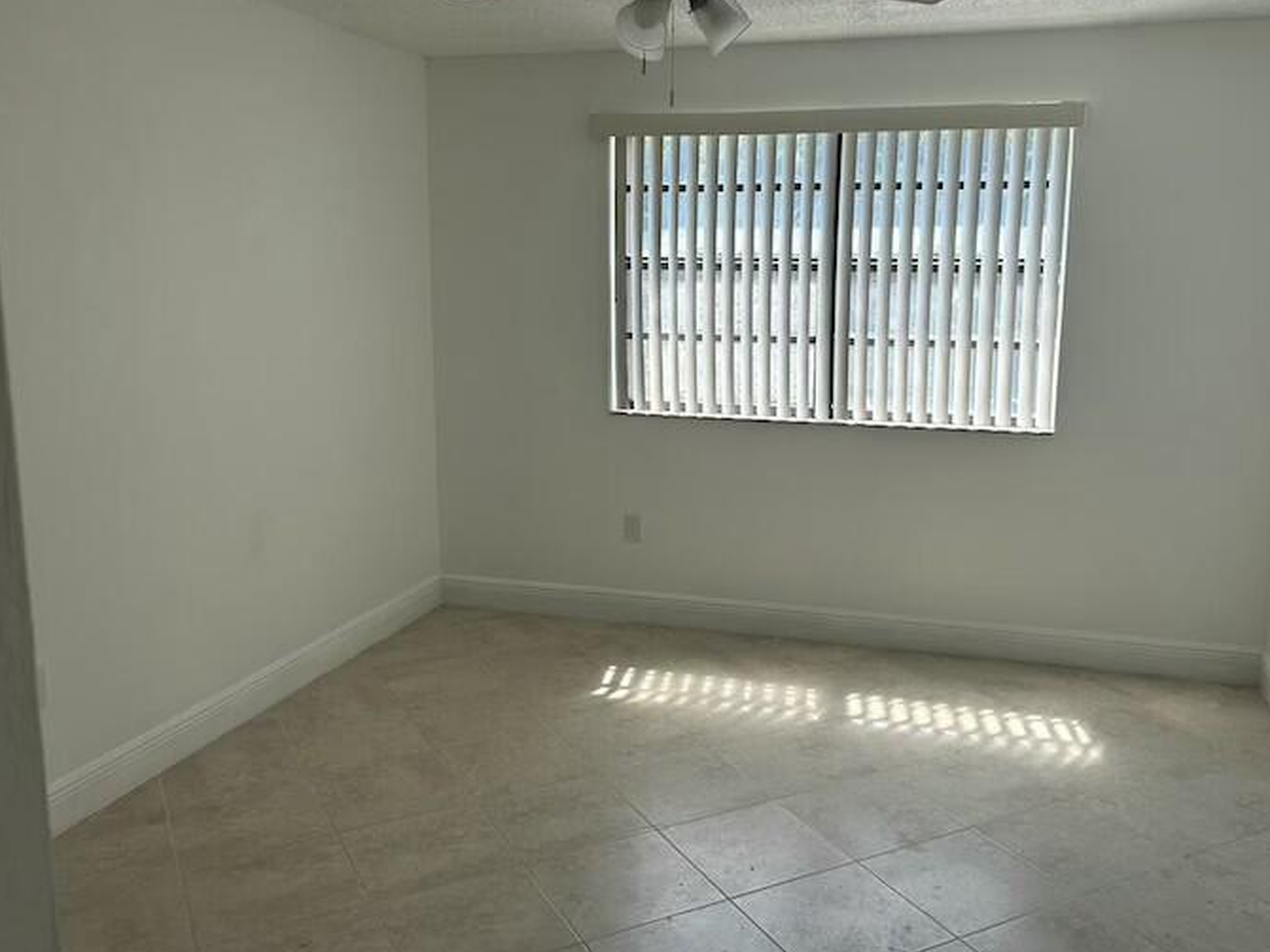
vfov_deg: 45.4
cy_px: 469
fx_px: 1137
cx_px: 691
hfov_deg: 58.3
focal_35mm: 31
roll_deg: -0.2
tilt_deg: -9.2
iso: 50
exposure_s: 1/334
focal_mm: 5.7
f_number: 1.5
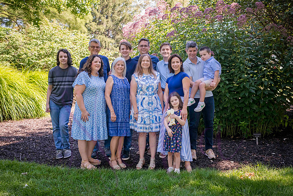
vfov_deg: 27.0
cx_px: 146
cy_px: 98
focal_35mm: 50
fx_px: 407
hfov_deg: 39.6
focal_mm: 50
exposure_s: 1/320
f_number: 4.5
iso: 400
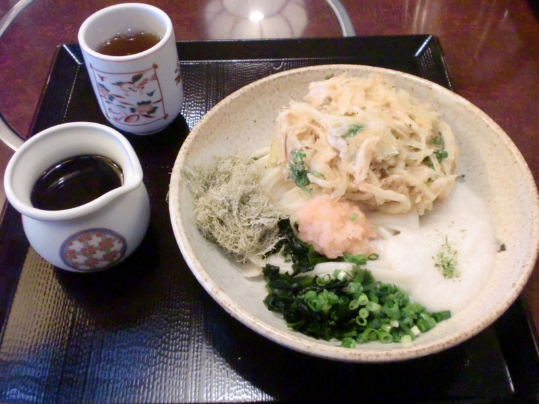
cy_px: 202
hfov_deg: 52.6
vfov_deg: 40.7
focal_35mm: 35
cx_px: 270
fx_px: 545
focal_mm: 6.3
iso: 1000
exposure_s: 1/60
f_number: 3.1
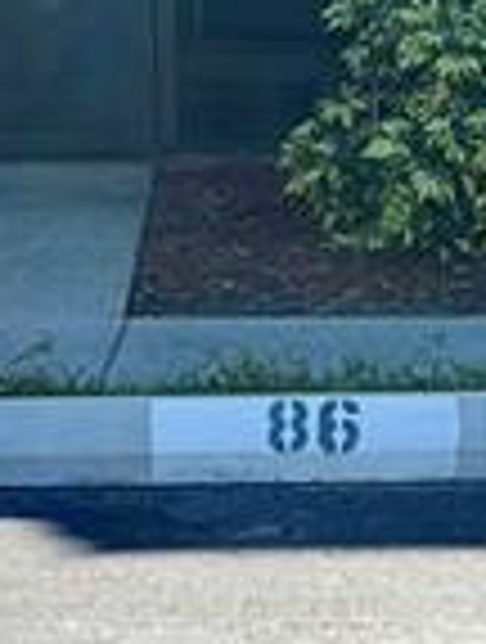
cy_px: 36
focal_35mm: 257
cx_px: 166
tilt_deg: -4.0
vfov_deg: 7.7
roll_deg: +1.1
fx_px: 4790
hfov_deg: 5.8
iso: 64
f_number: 1.78
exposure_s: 1/1883
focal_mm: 6.76
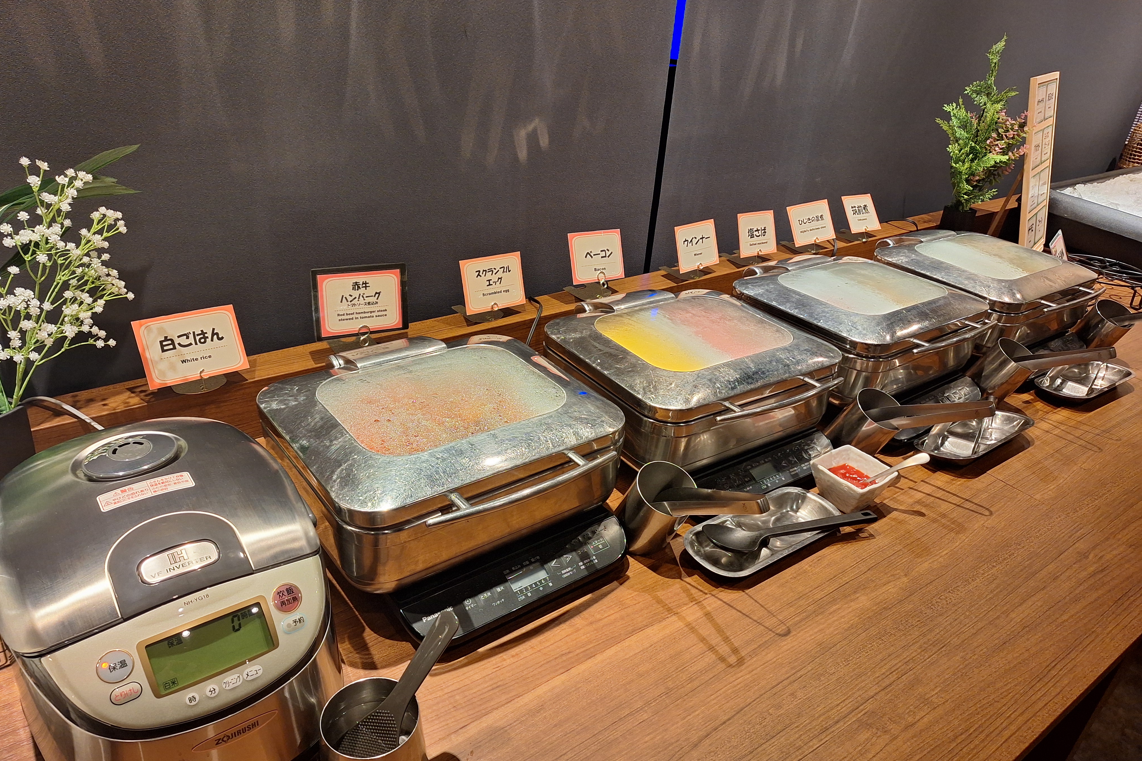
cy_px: 401
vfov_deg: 53.1
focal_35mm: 24
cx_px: 571
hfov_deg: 73.7
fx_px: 761
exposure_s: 1/50
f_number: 1.8
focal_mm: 5.54
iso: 160
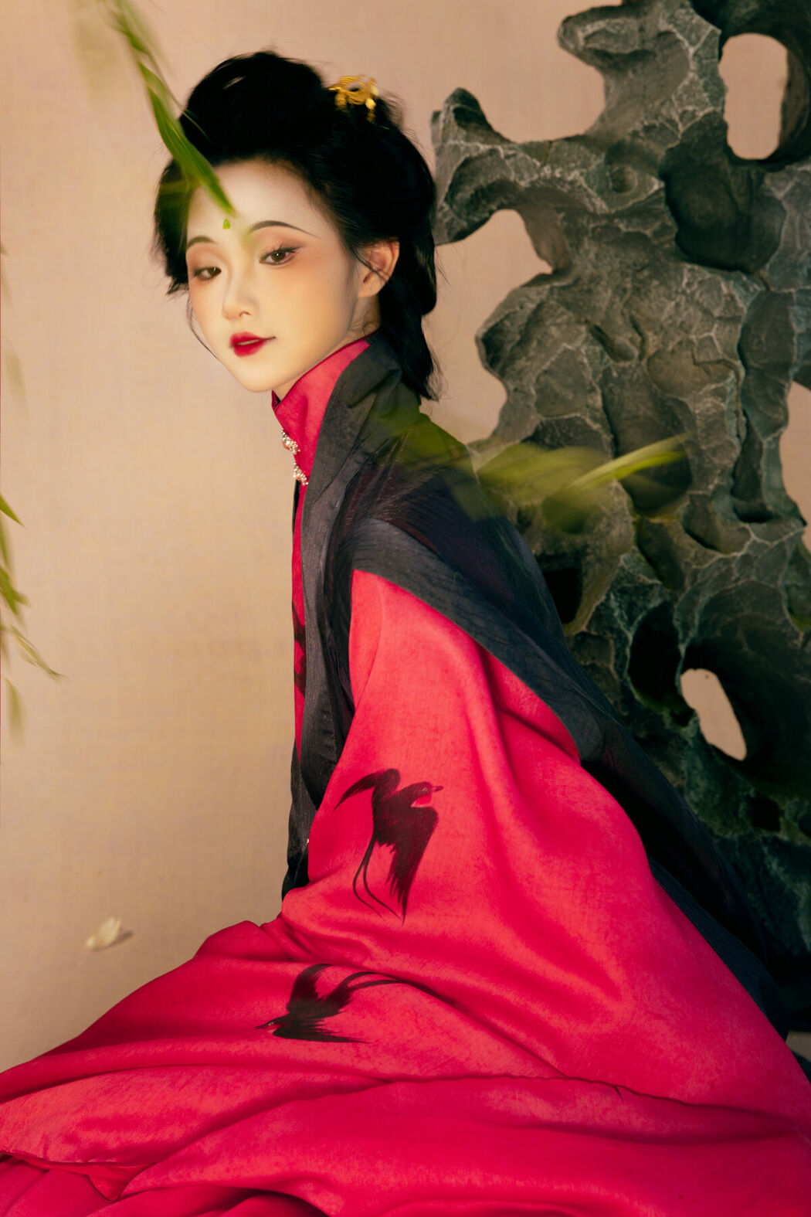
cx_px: 406
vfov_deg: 23.9
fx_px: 2872
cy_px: 608
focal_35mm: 85
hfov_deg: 16.1
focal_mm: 85
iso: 250
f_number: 6.3
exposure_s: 1/25
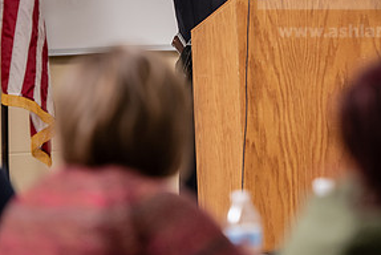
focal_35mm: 293
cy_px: 59
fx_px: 3104
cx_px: 218
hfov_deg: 7.0
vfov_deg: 4.7
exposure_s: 1/200
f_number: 3.2
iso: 1250
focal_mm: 145
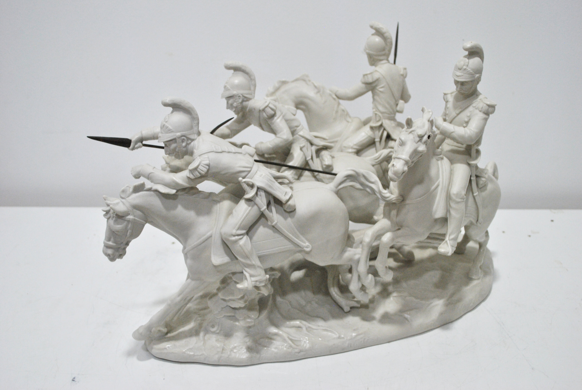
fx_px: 631
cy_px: 195
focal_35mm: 39
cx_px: 291
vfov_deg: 34.3
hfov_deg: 49.5
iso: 400
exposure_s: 1/50
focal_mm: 26
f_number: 4.2
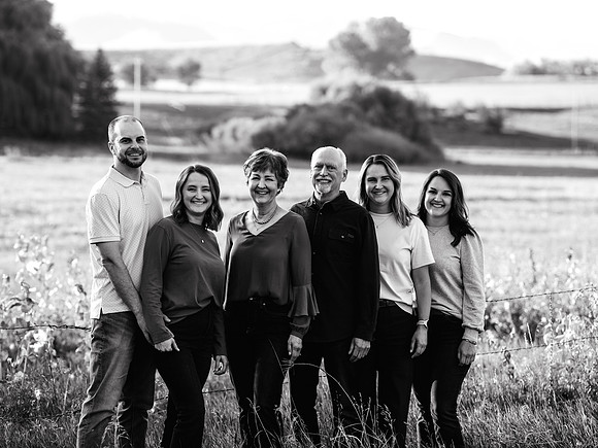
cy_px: 224
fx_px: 2580
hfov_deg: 13.2
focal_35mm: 149
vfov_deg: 9.9
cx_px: 299
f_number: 4
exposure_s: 1/160
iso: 125
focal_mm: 138
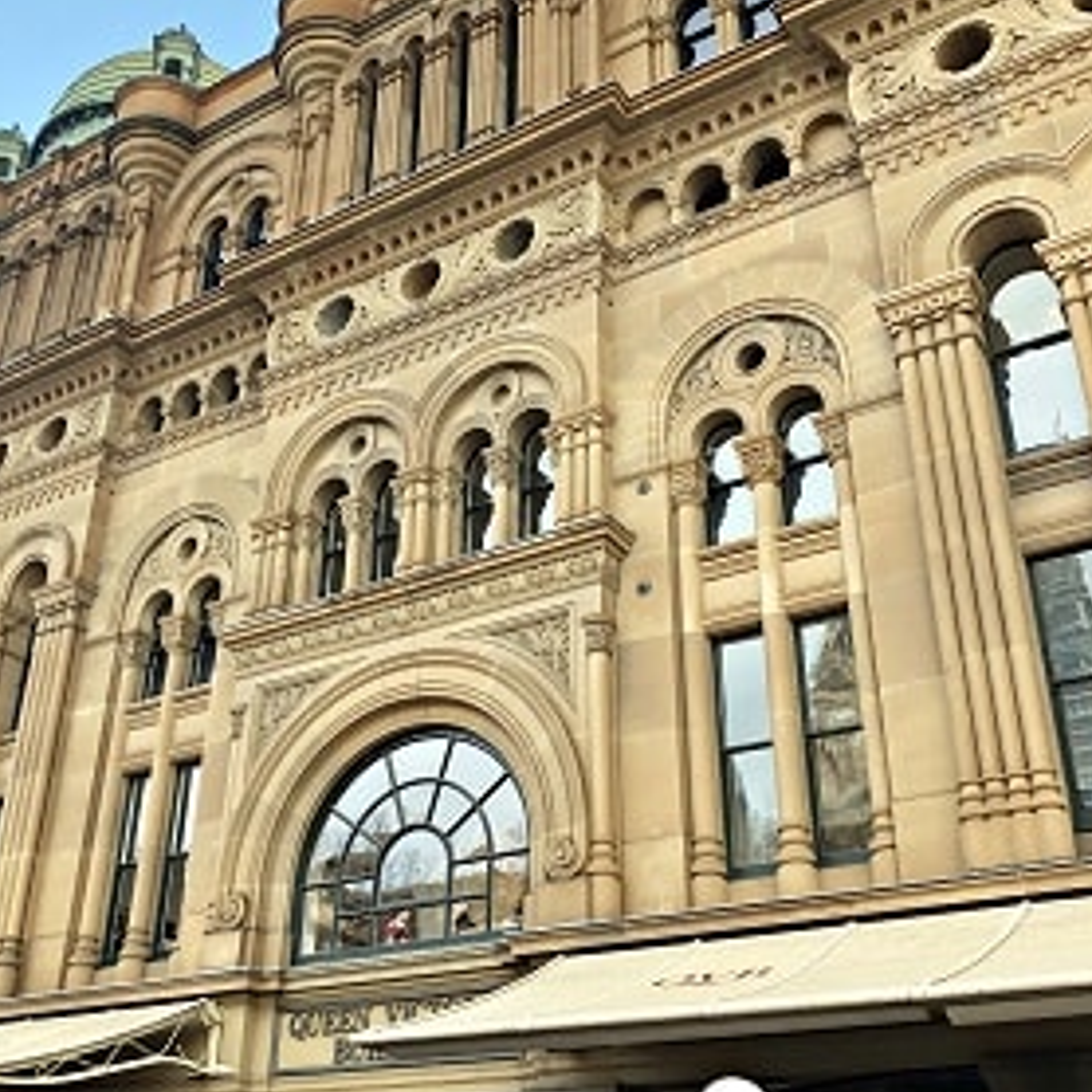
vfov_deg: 43.8
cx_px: 475
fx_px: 1356
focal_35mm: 38
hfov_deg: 43.8
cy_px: 577
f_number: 1.8
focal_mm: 3.99
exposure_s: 1/156
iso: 20
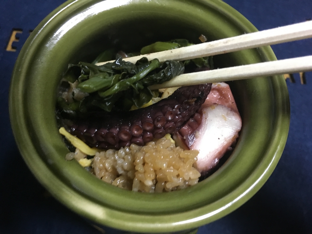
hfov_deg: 61.7
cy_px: 117
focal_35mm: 29
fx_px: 261
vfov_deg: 48.2
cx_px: 156
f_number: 2.2
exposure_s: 1/15
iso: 200
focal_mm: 4.15
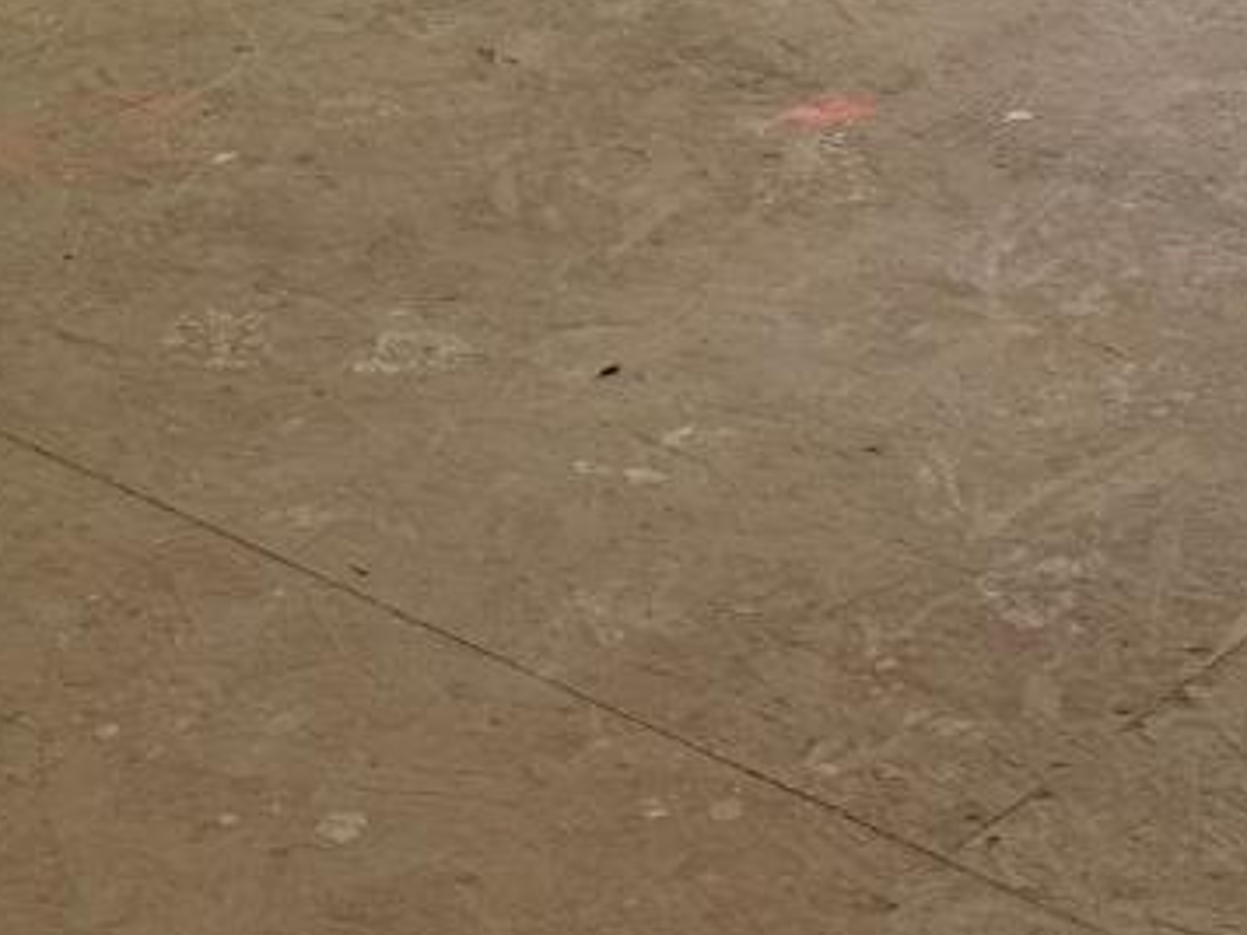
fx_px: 3638
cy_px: -797
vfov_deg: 13.1
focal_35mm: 101
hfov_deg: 17.8
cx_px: 1765
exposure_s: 1/437
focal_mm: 6.86
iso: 80
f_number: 1.78
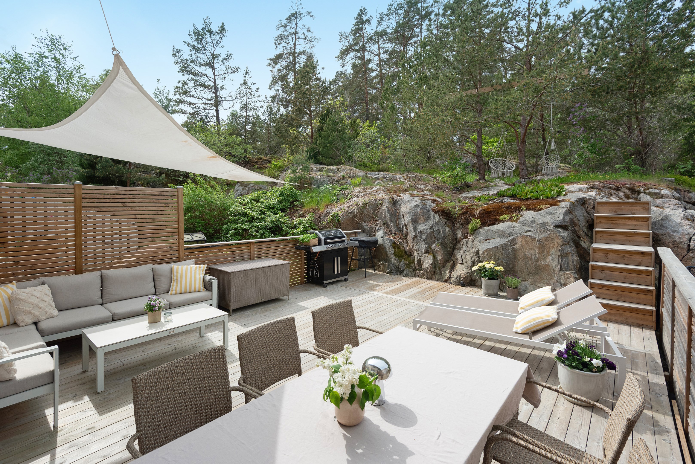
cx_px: 348
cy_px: 232
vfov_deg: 73.8
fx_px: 309
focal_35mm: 16
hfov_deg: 96.7
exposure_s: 1/750
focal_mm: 16
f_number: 8
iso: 400
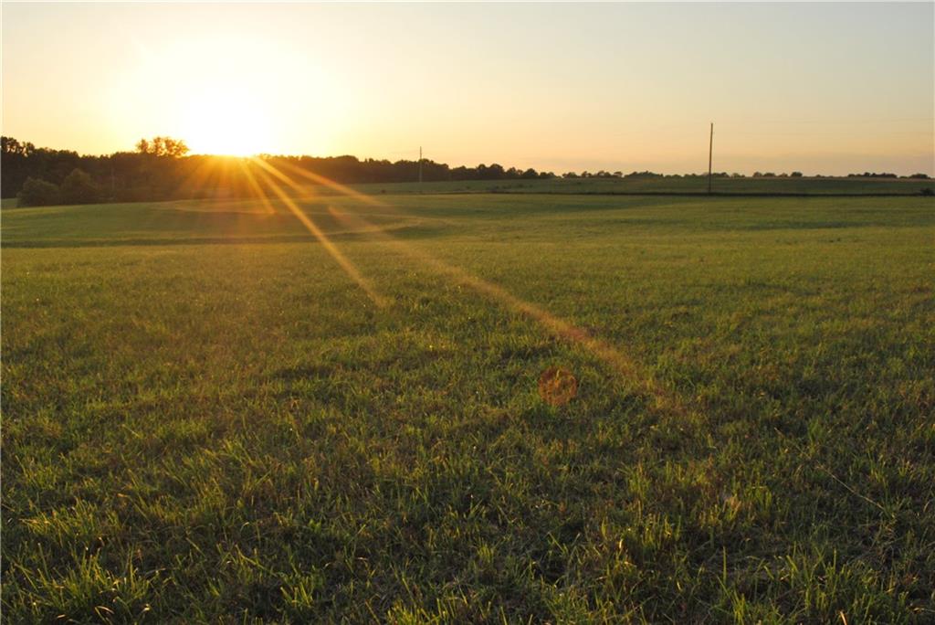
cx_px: 468
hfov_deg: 67.4
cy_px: 312
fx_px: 702
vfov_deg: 48.0
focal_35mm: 27
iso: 400
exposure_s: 1/400
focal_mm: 18
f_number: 8
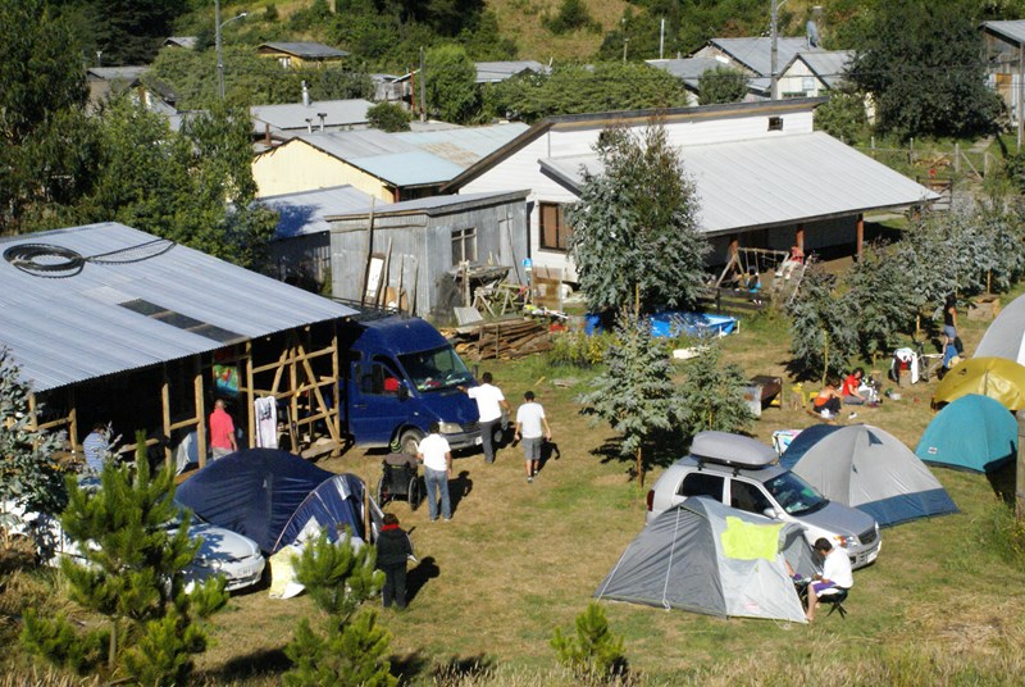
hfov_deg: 33.4
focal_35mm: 60
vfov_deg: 22.7
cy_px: 344
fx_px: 1711
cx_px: 512
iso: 1600
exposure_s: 1/250
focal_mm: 40
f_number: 36
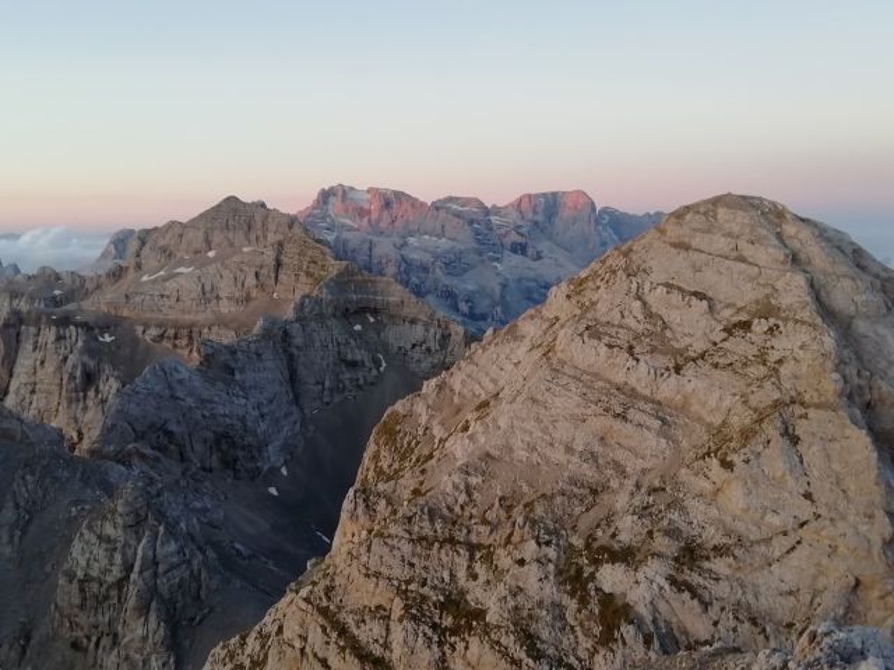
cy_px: 335
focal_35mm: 36
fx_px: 930
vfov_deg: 39.7
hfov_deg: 51.4
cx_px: 447
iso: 64
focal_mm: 3.21
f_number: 2.2
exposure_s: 1/60
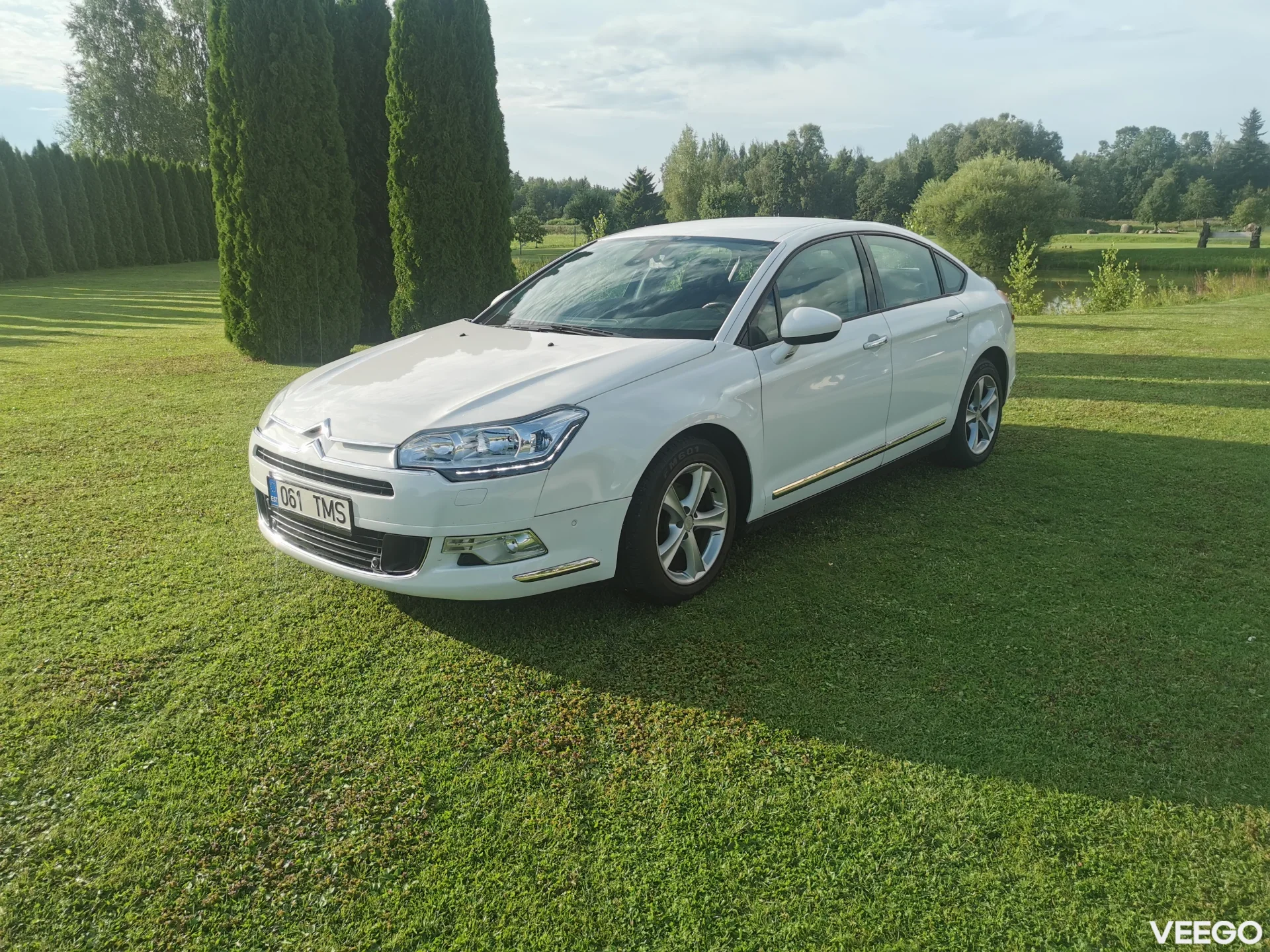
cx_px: 635
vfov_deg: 51.4
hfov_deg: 65.3
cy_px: 476
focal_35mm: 27
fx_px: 991
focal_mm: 5.58
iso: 50
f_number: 1.8
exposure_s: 1/2083
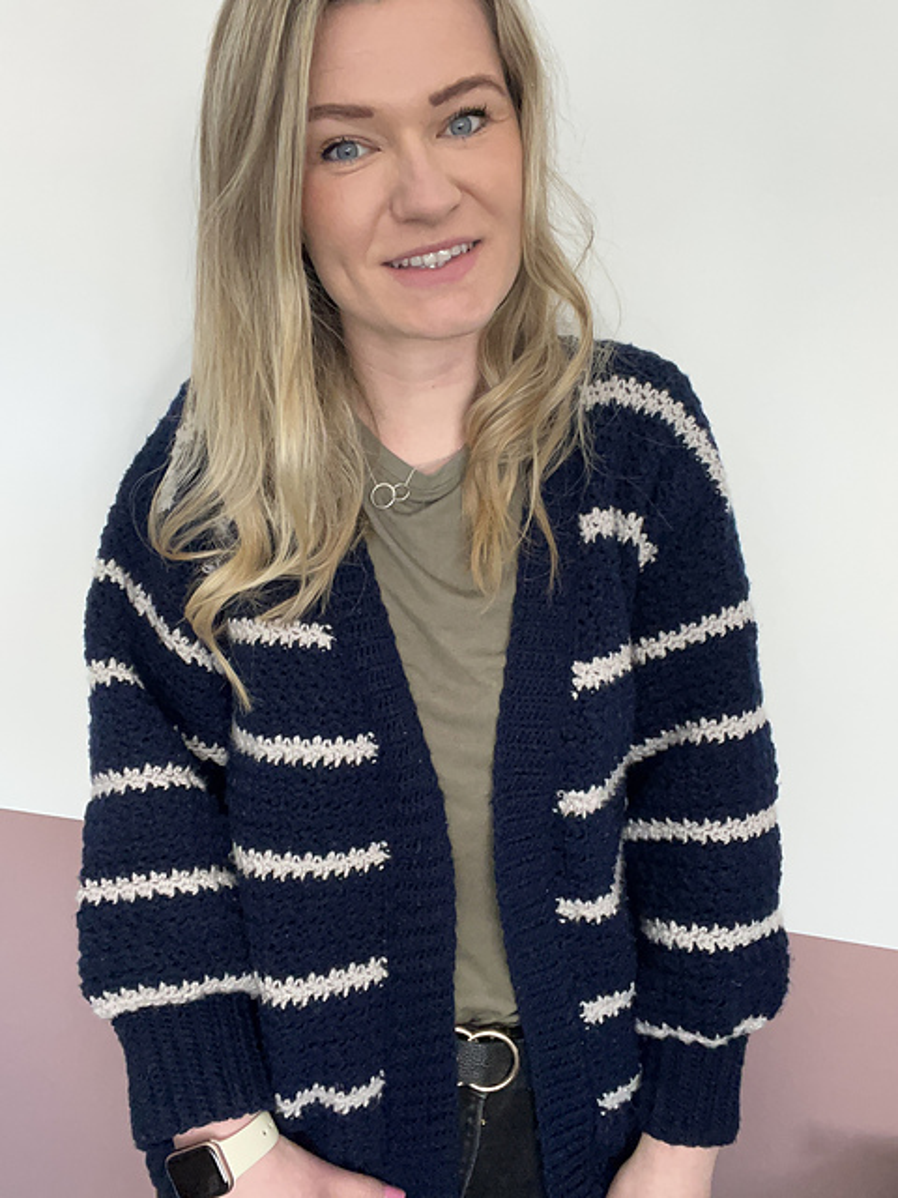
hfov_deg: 46.8
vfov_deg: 60.0
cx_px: 449
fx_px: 1038
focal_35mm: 30
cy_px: 599
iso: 250
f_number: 2.2
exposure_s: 1/60
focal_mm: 2.71
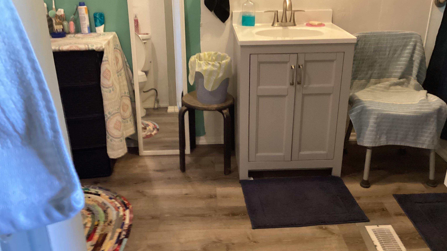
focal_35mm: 34
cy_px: 99
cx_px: 225
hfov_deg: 58.0
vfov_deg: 34.5
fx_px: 403
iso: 400
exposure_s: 1/40
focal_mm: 3.3
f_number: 2.4
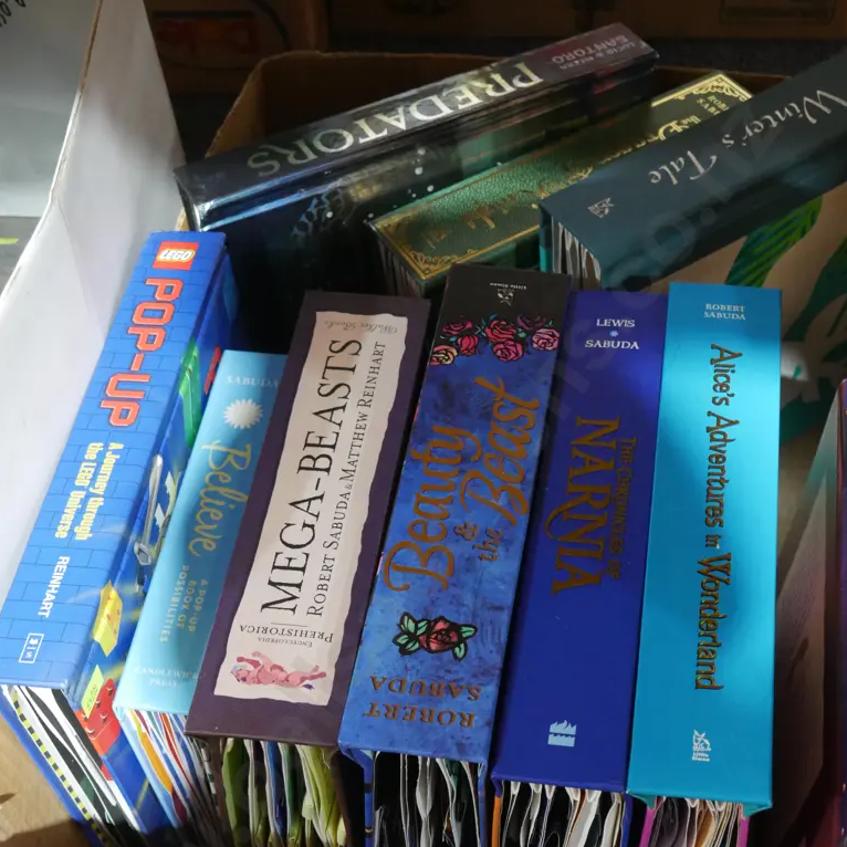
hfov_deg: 32.8
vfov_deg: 32.5
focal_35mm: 52
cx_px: 423
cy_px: 565
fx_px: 1440
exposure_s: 1/50
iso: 3200
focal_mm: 22
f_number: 4.7
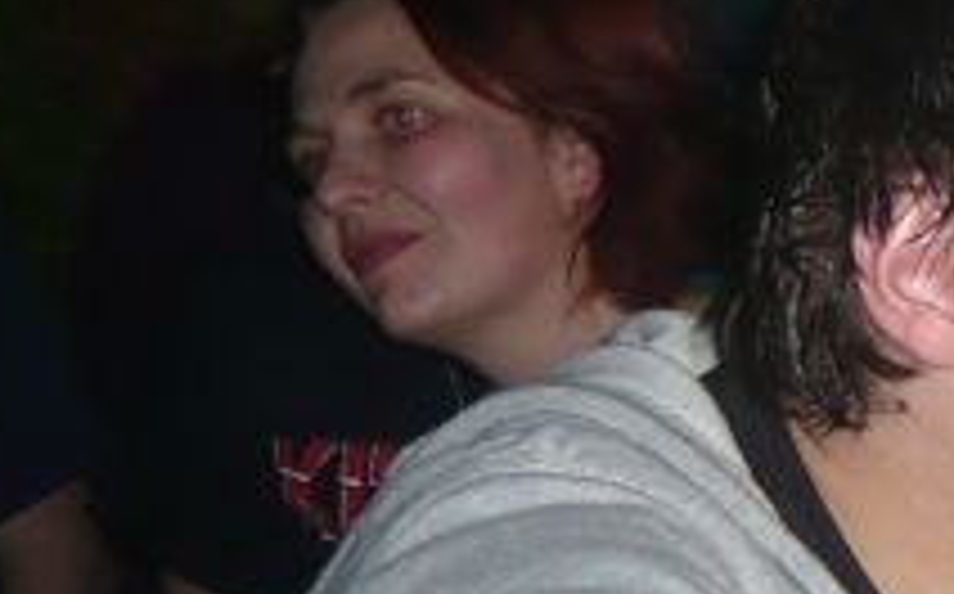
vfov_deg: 10.9
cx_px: 1660
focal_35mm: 120
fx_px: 3117
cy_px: 450
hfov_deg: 15.3
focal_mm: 4.9
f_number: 2.9
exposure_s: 1/30
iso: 100
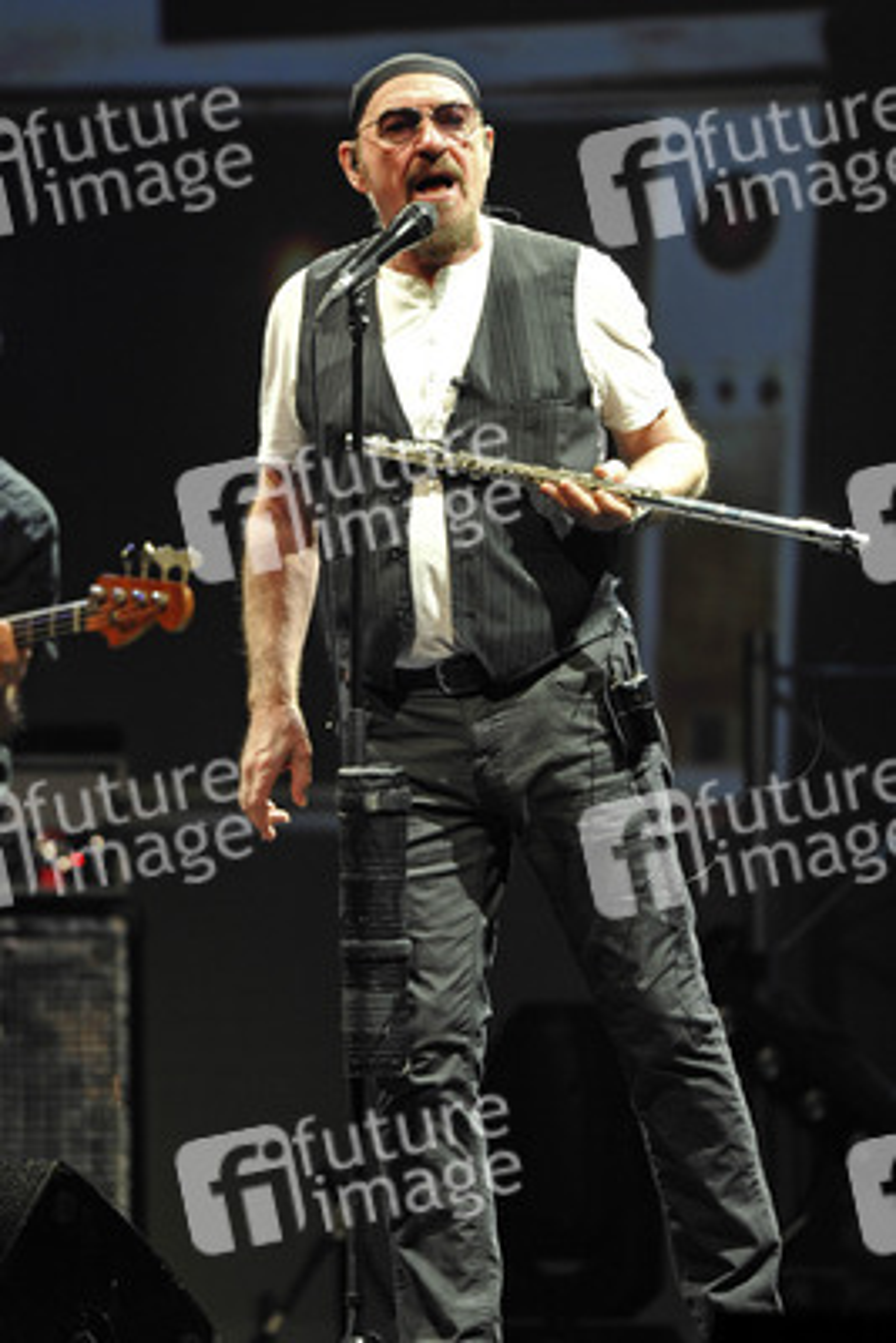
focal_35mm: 500
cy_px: 672
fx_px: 18649
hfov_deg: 2.8
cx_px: 448
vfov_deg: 4.1
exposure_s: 1/400
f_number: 5.6
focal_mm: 500
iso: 1600
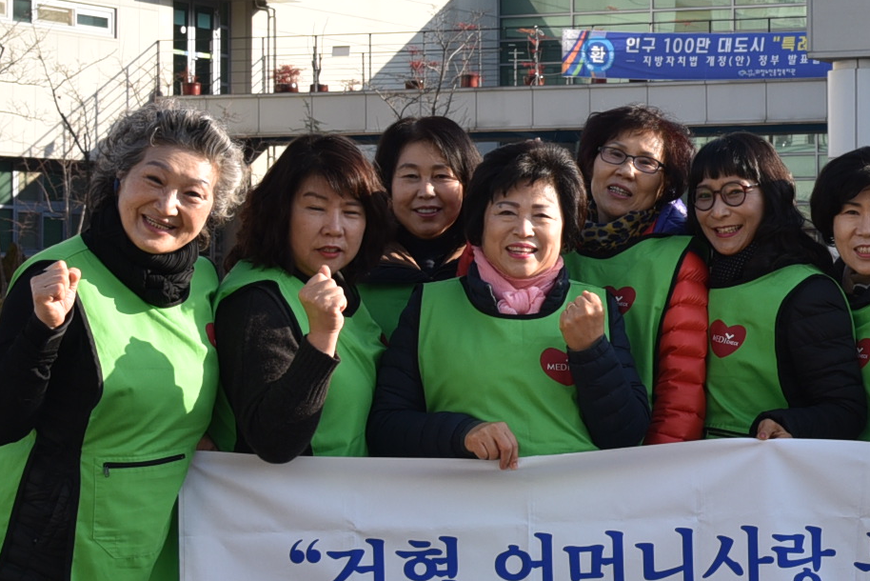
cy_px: 190
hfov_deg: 18.9
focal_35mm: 102
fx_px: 2466
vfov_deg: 13.4
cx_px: 1057
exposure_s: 1/250
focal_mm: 31
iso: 220
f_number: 8
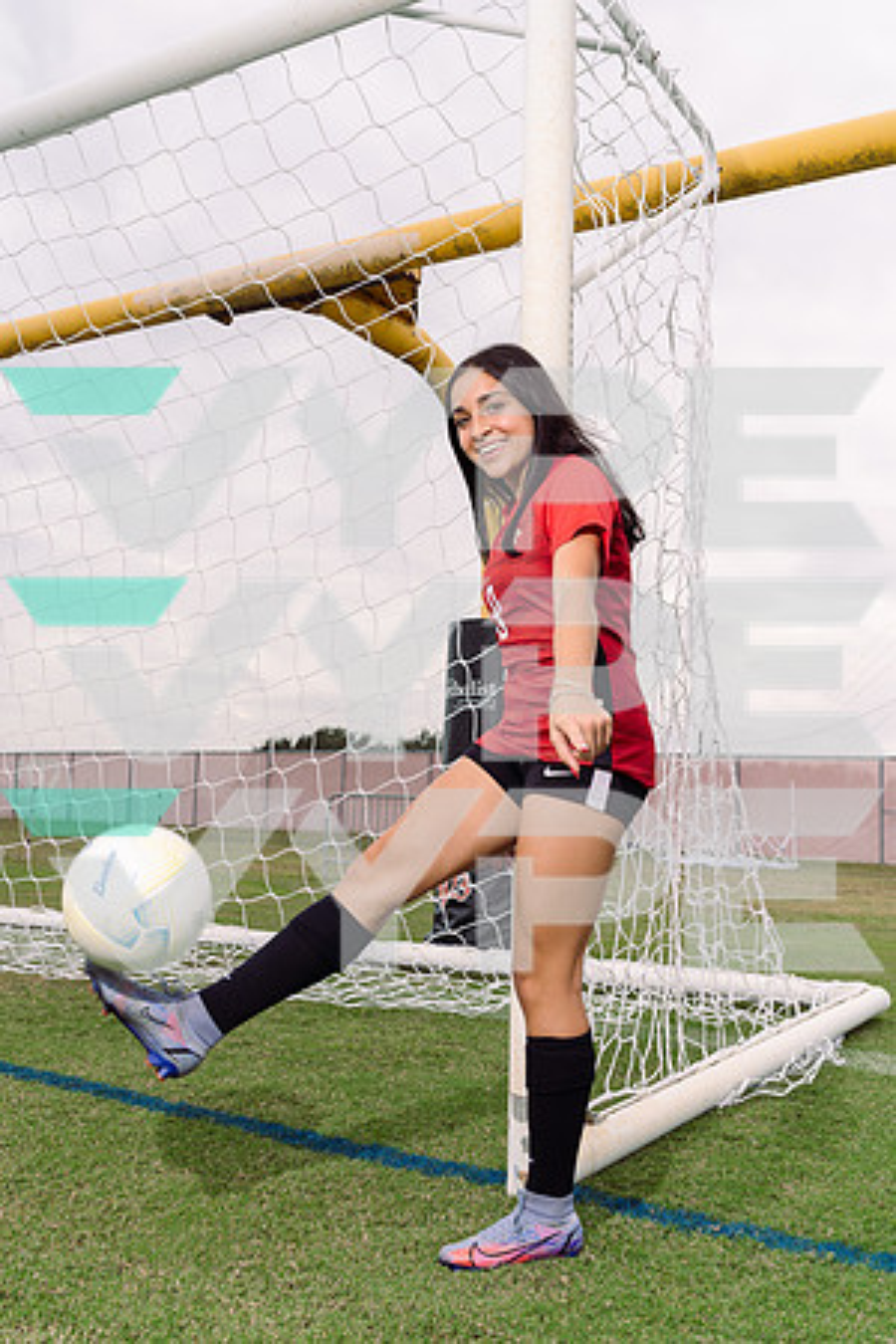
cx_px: 448
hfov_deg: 37.9
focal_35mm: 35
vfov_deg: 54.4
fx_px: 1307
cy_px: 672
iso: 160
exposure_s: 1/250
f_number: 7.1
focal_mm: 35
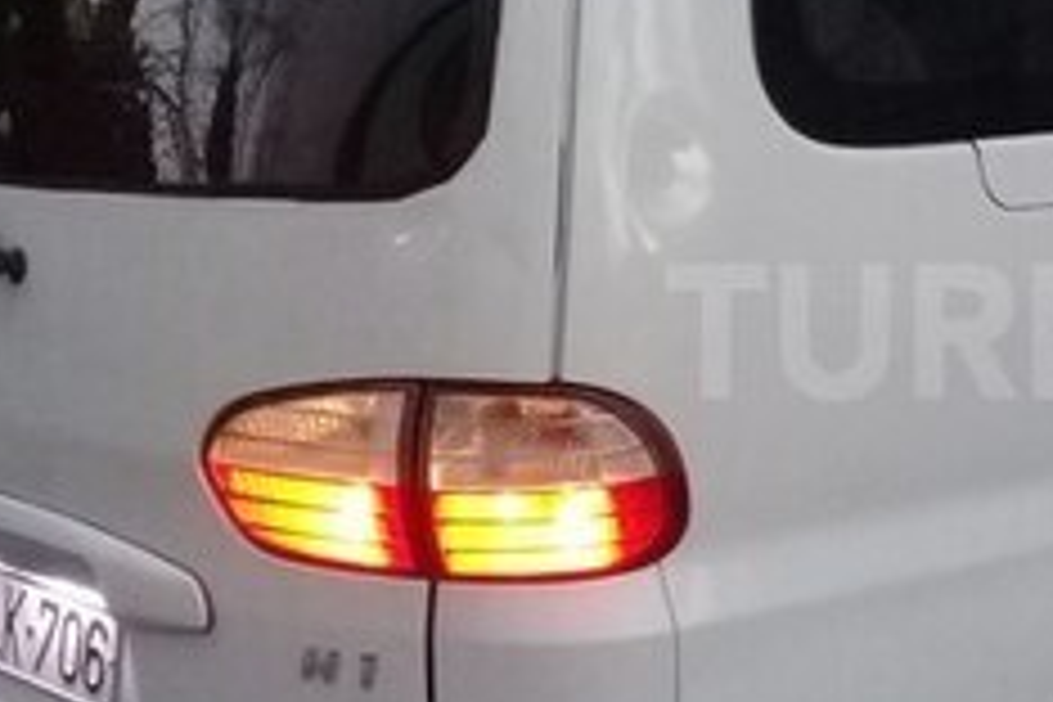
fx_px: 2662
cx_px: 1125
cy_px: 331
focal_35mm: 91
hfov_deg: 21.4
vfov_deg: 15.0
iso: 200
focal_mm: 3.3
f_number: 2.2
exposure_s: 1/30
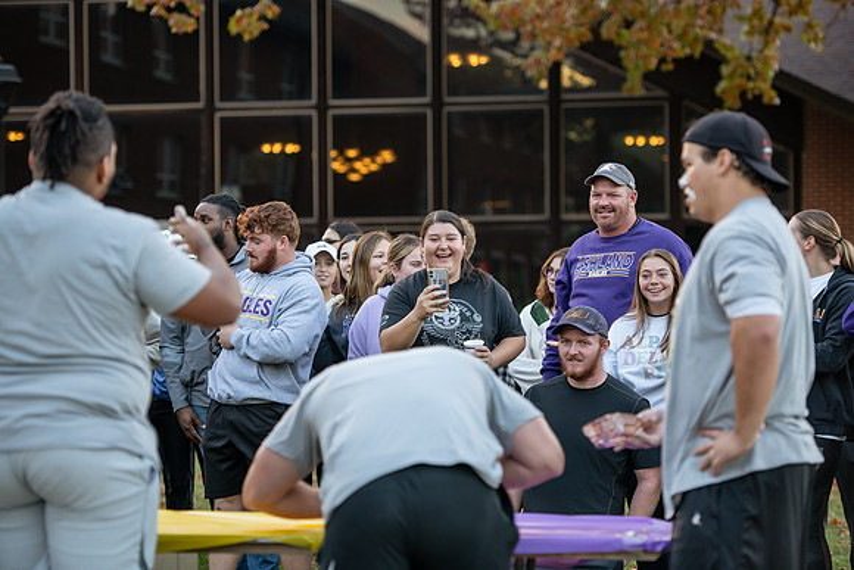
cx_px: 427
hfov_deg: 18.3
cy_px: 285
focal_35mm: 112
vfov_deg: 12.2
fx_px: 2657
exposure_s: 1/320
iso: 800
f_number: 3.2
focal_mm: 112
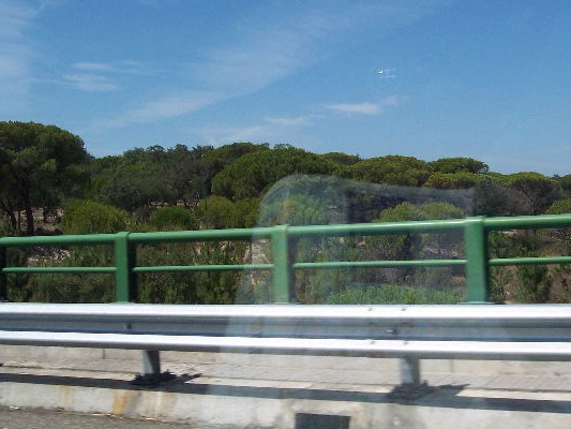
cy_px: 142
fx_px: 940
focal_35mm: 57
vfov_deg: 25.5
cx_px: 364
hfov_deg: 33.6
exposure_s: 1/1000
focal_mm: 8
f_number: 4.8
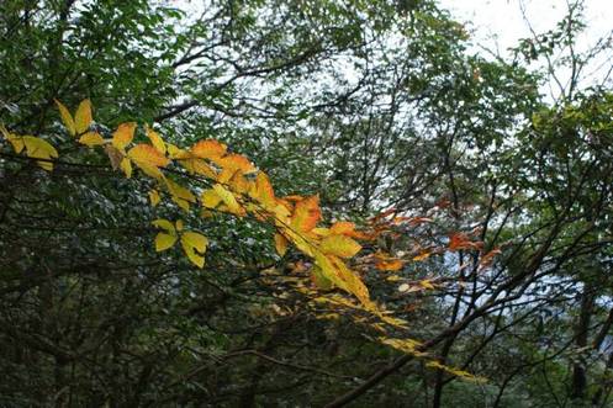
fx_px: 766
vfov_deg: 29.8
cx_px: 306
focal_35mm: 45
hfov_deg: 43.6
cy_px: 204
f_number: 5.6
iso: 100
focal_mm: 30
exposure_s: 1/60
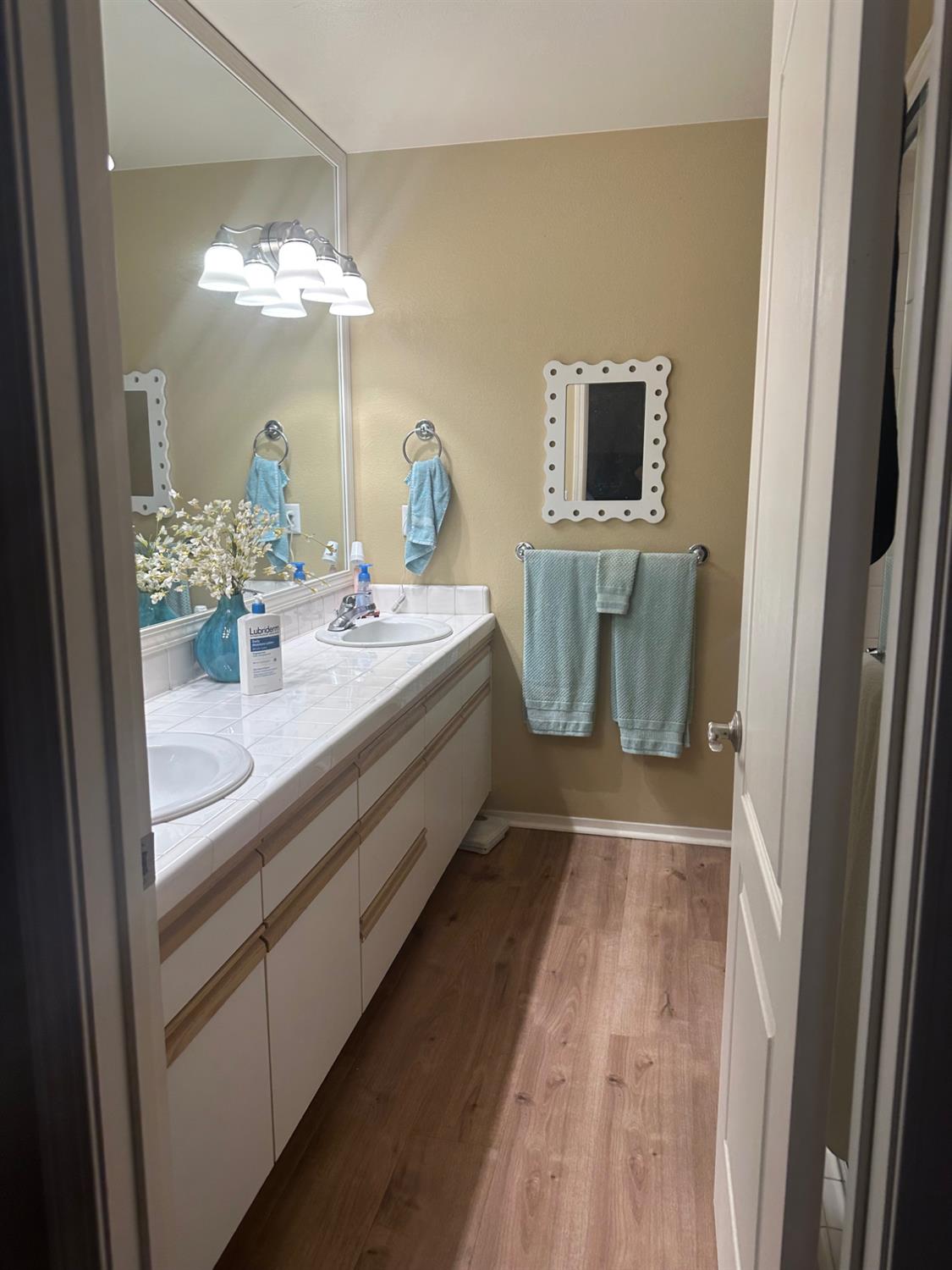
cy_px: 635
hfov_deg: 56.8
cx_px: 476
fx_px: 880
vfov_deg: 71.6
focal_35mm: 24
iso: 160
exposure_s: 1/120
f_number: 1.78
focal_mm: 6.86
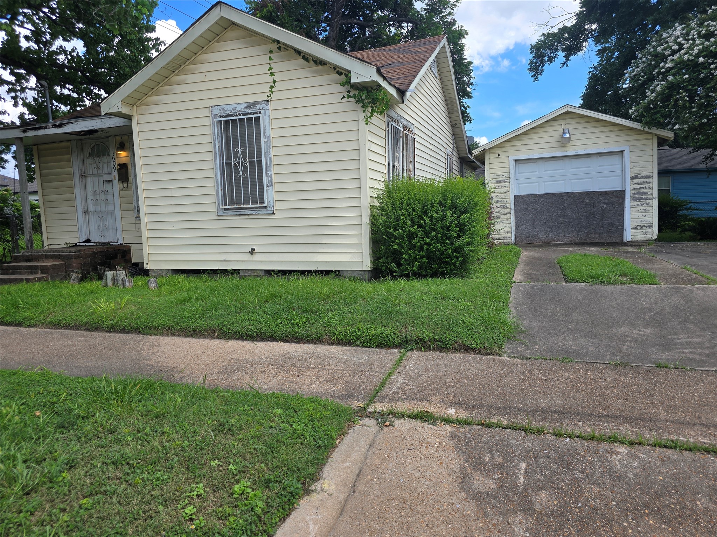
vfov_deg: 58.9
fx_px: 476
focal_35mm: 23
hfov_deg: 73.9
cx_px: 358
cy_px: 268
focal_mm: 6.3
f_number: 1.7
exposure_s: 1/455
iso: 12
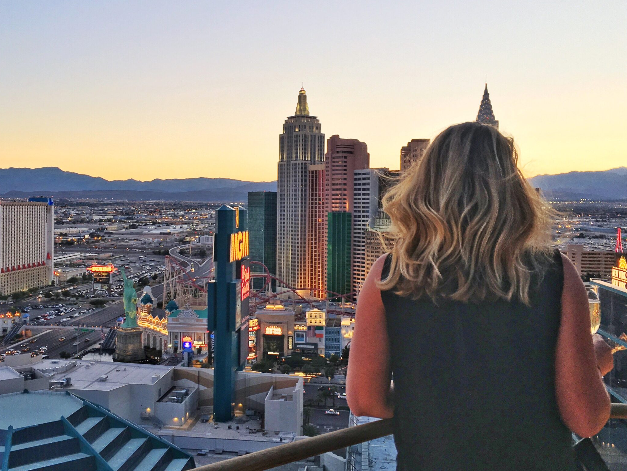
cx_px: 264
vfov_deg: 39.6
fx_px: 652
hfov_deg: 51.1
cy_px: 219
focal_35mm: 36
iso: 25
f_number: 2.2
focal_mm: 4.15
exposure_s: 1/60
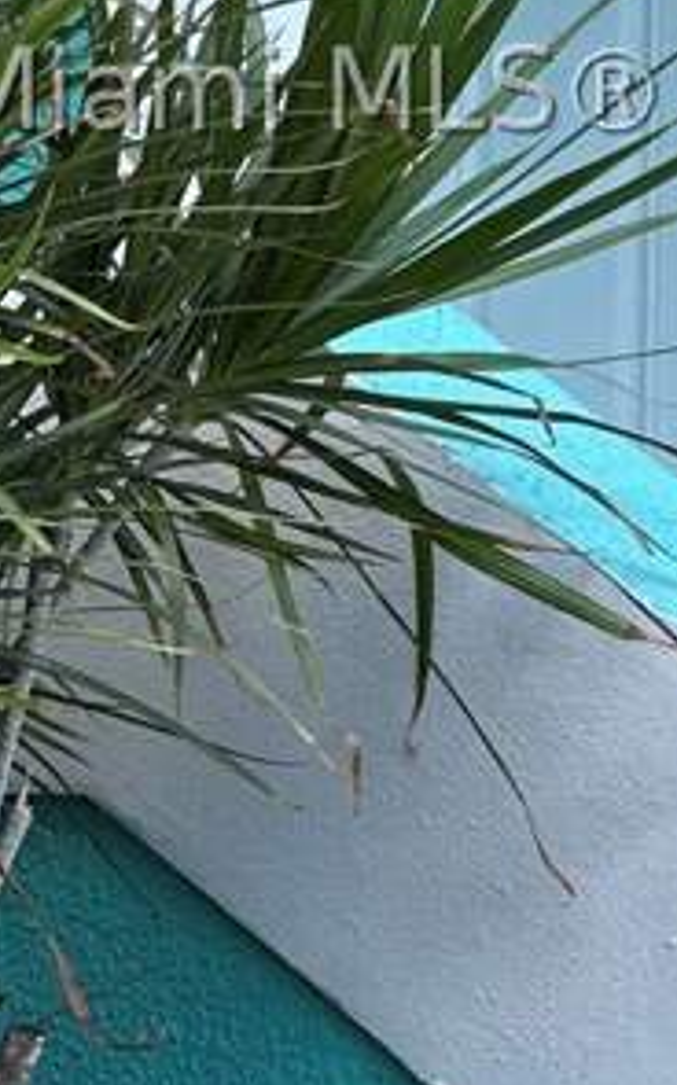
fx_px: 8721
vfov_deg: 7.1
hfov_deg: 4.4
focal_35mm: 295
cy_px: 88
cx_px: 559
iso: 32
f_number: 2.8
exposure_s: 1/121
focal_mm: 9
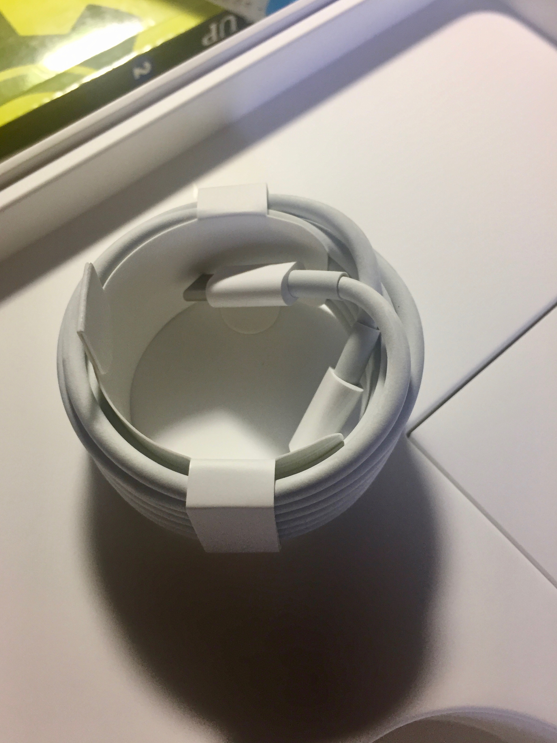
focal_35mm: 30
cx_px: 270
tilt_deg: -67.6
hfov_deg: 46.8
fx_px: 644
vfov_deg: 60.0
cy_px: 376
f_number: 2.2
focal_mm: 4.15
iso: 50
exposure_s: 1/30
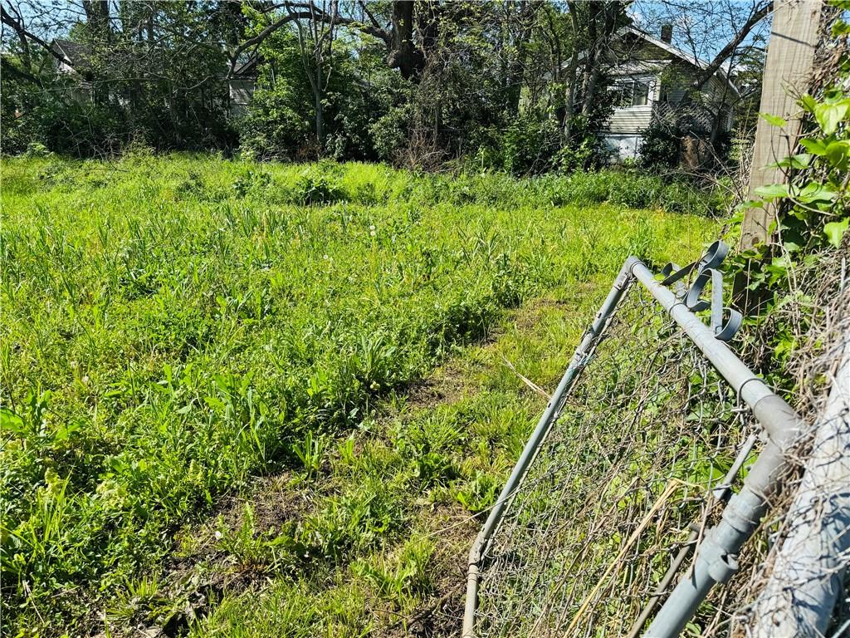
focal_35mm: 24
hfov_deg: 71.6
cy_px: 319
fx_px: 589
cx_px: 425
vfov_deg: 56.8
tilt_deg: -16.0
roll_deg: -3.2
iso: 80
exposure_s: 1/2506
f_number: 1.78
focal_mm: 6.76
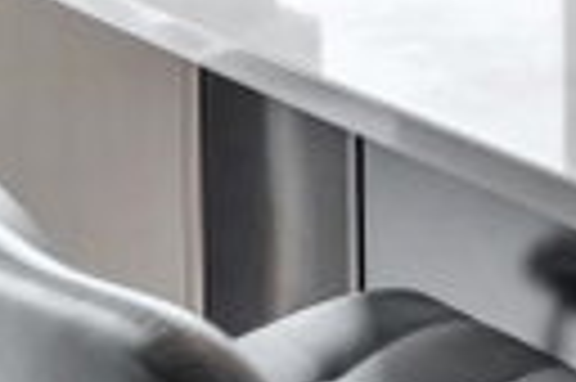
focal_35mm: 110
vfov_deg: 10.7
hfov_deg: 13.3
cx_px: 1426
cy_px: -515
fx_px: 1754
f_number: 8
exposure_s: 1/50
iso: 400
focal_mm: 17.6
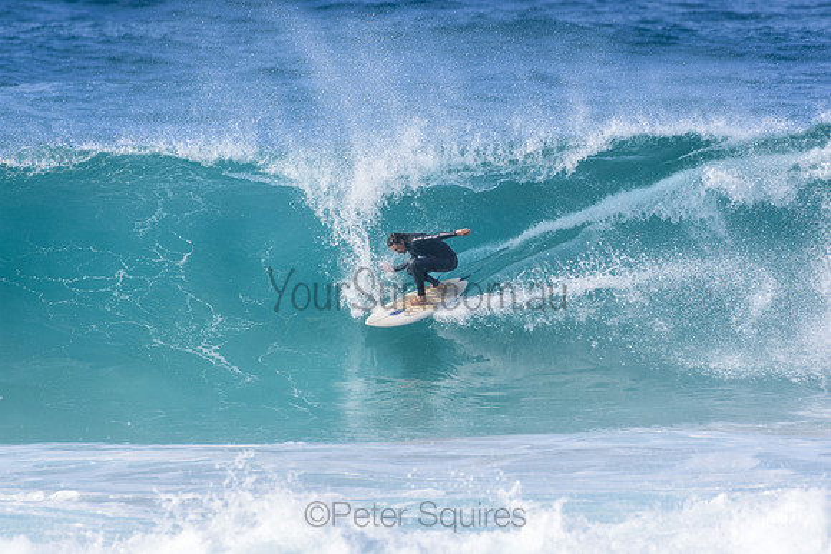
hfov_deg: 2.7
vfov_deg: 1.8
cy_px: 277
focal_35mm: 750
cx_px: 416
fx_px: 17316
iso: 360
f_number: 5.6
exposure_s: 1/2000
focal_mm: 500
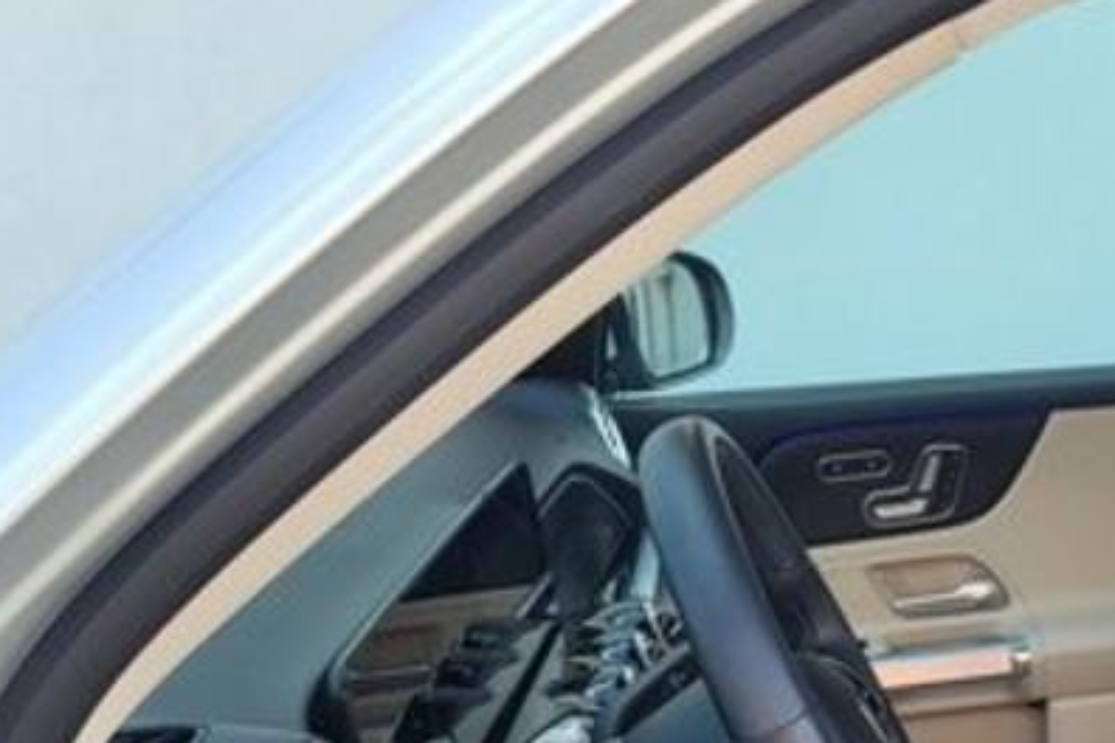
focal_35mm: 70
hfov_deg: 27.1
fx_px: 2168
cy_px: 932
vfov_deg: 18.3
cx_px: 1135
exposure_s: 1/336
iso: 40
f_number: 1.8
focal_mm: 5.4
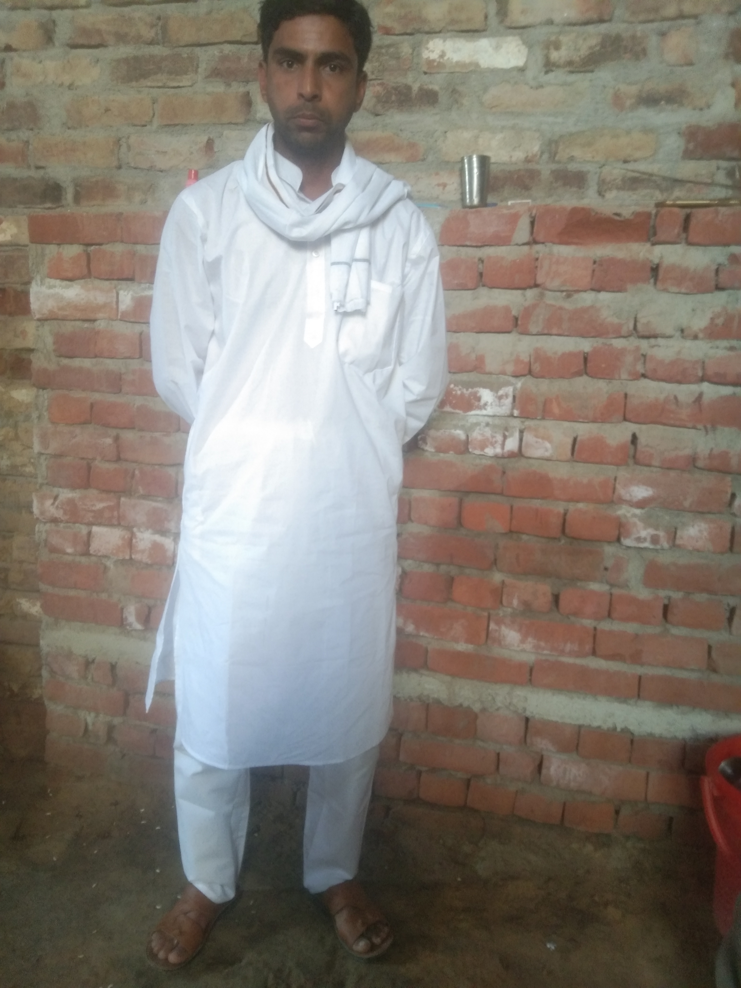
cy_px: 494
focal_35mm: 30
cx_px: 370
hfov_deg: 46.8
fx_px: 856
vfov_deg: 60.0
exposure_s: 1/33
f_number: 2.2
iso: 356
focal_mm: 3.65
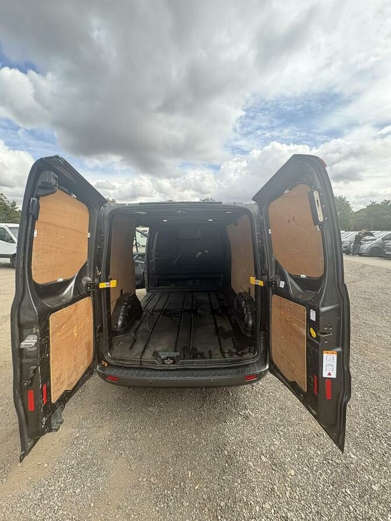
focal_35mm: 14
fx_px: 211
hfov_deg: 85.7
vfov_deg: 102.1
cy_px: 260
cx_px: 196
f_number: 2.2
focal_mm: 2.22
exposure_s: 1/297
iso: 64
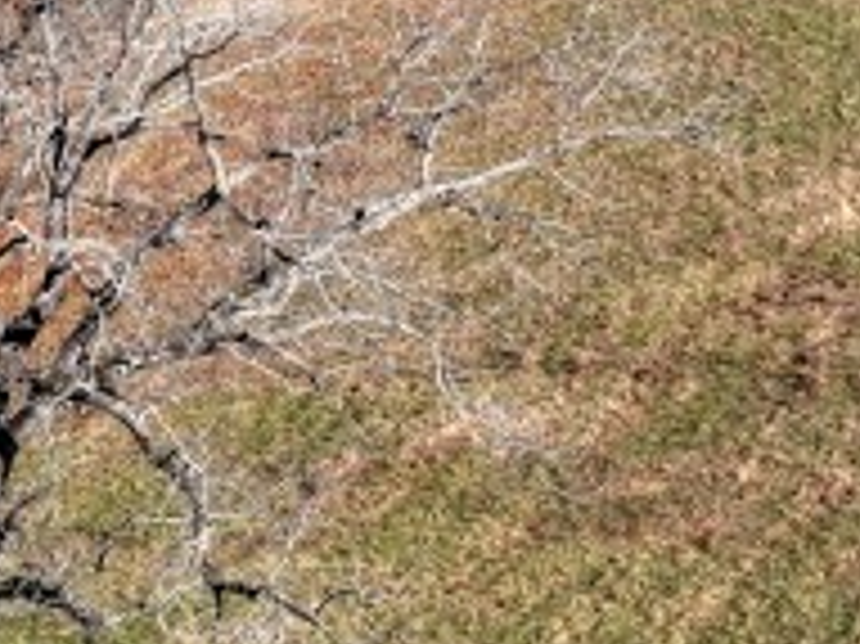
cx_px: -410
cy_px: 732
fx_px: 3203
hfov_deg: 14.3
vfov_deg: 11.3
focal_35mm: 129
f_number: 2.8
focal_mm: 12.3
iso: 130
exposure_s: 1/2000
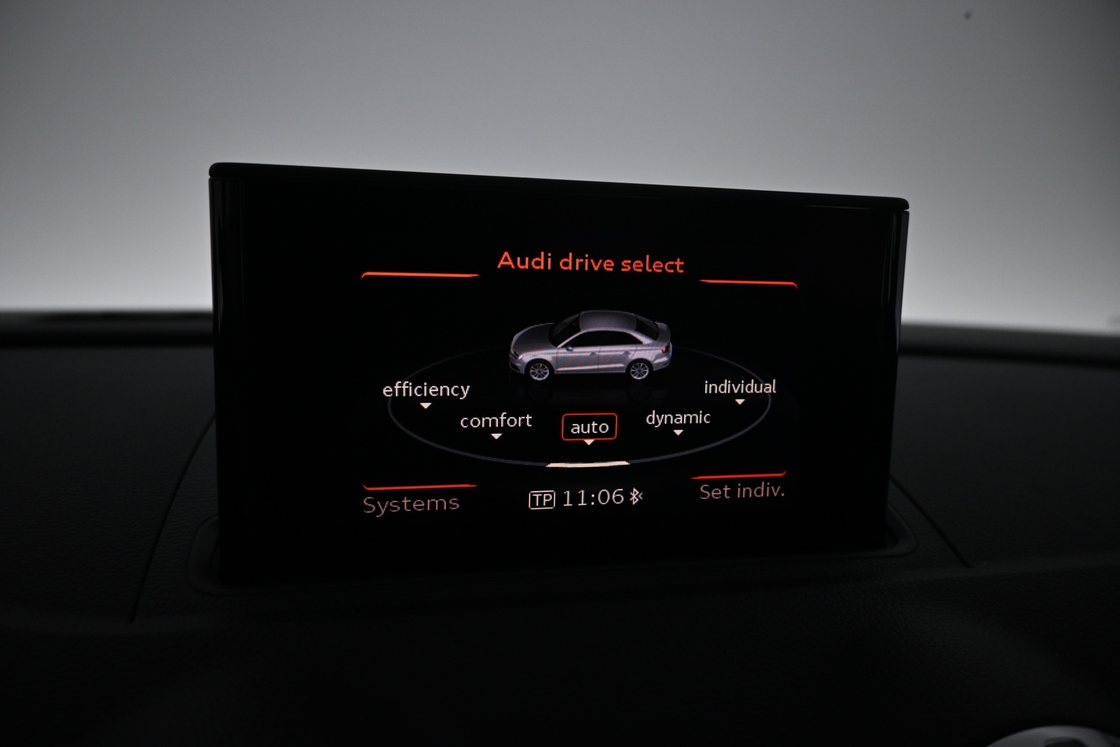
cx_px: 560
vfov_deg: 53.1
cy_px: 374
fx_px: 747
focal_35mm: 24
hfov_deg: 73.7
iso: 900
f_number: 3.5
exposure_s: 1/125
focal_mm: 16
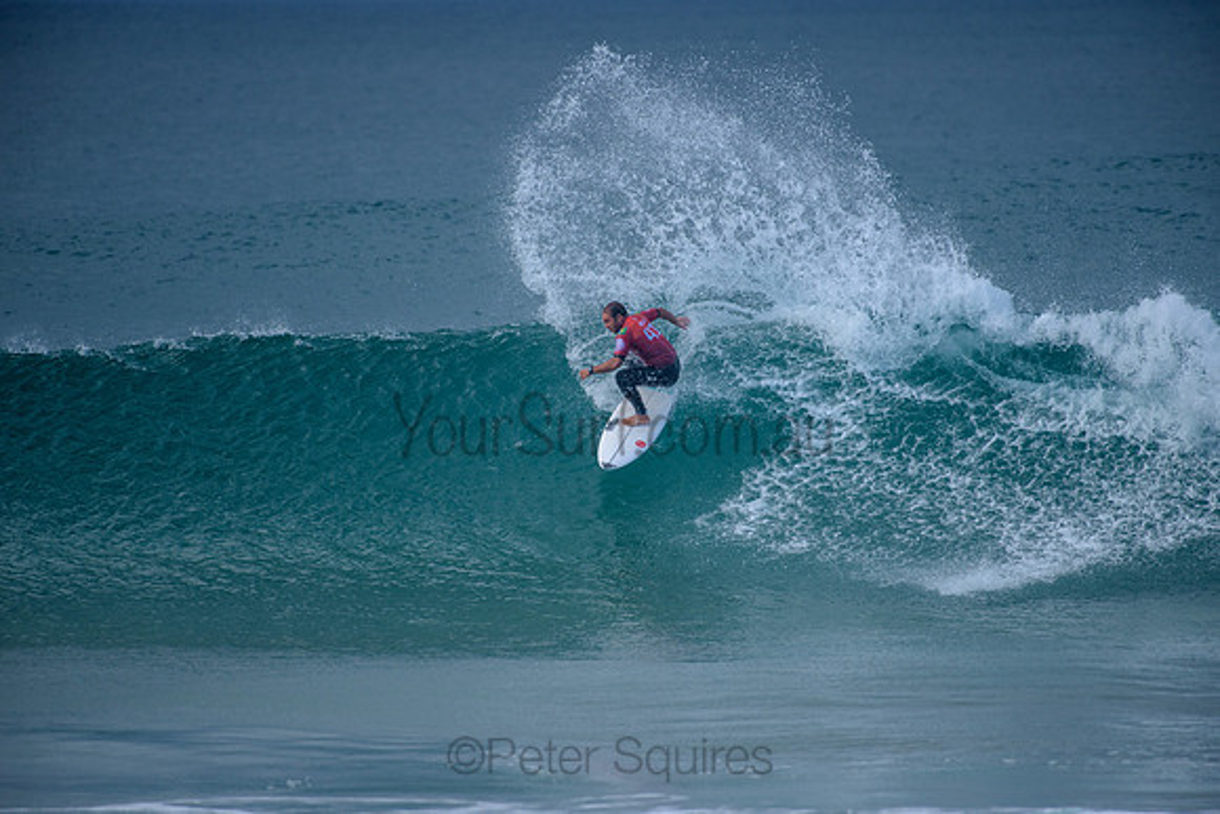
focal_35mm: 509
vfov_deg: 2.7
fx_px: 17244
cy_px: 407
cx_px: 610
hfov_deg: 4.1
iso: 400
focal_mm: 500
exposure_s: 1/2000
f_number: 5.6
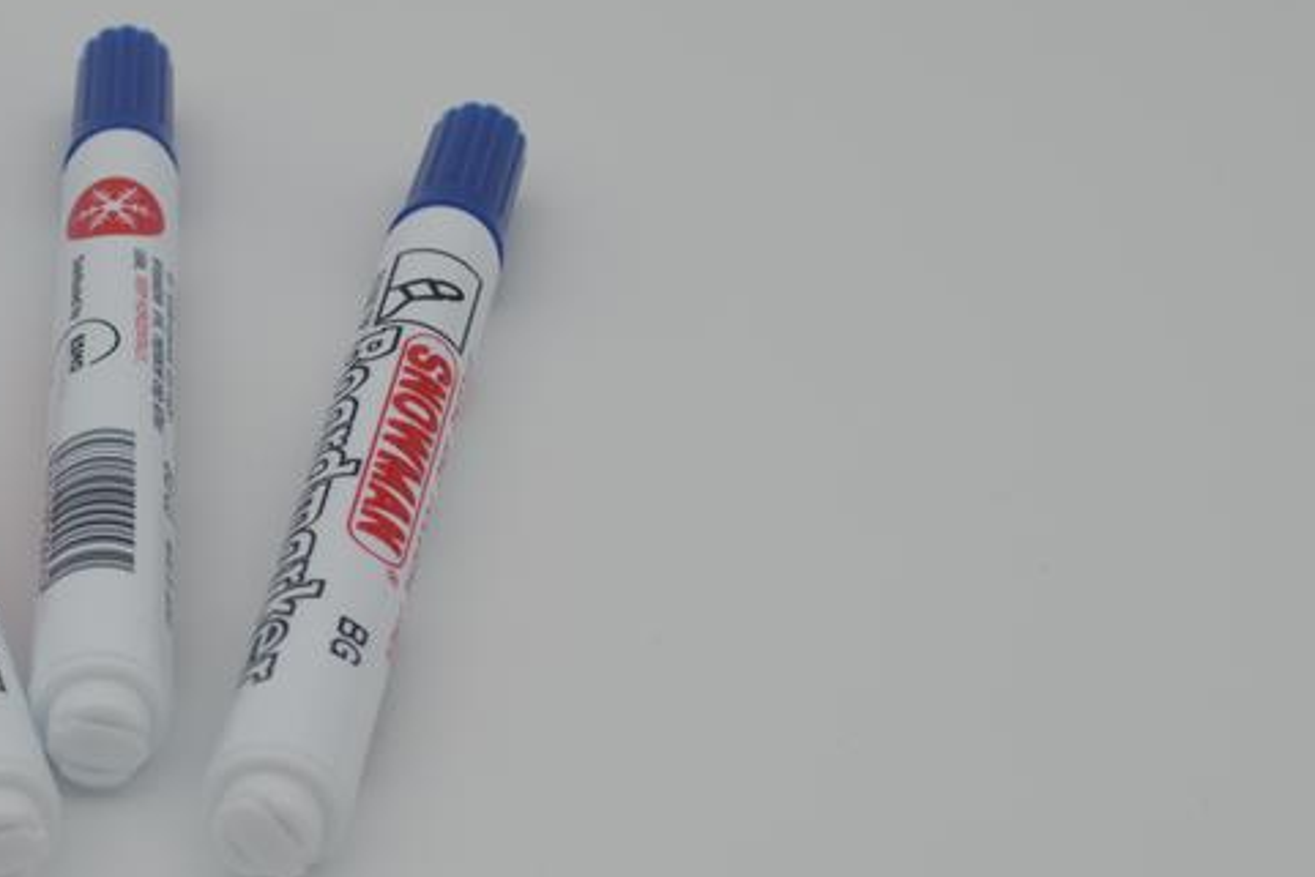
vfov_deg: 12.6
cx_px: 104
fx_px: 3984
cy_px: 396
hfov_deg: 18.4
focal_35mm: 109
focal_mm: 35
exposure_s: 1/100
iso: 100
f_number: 6.3
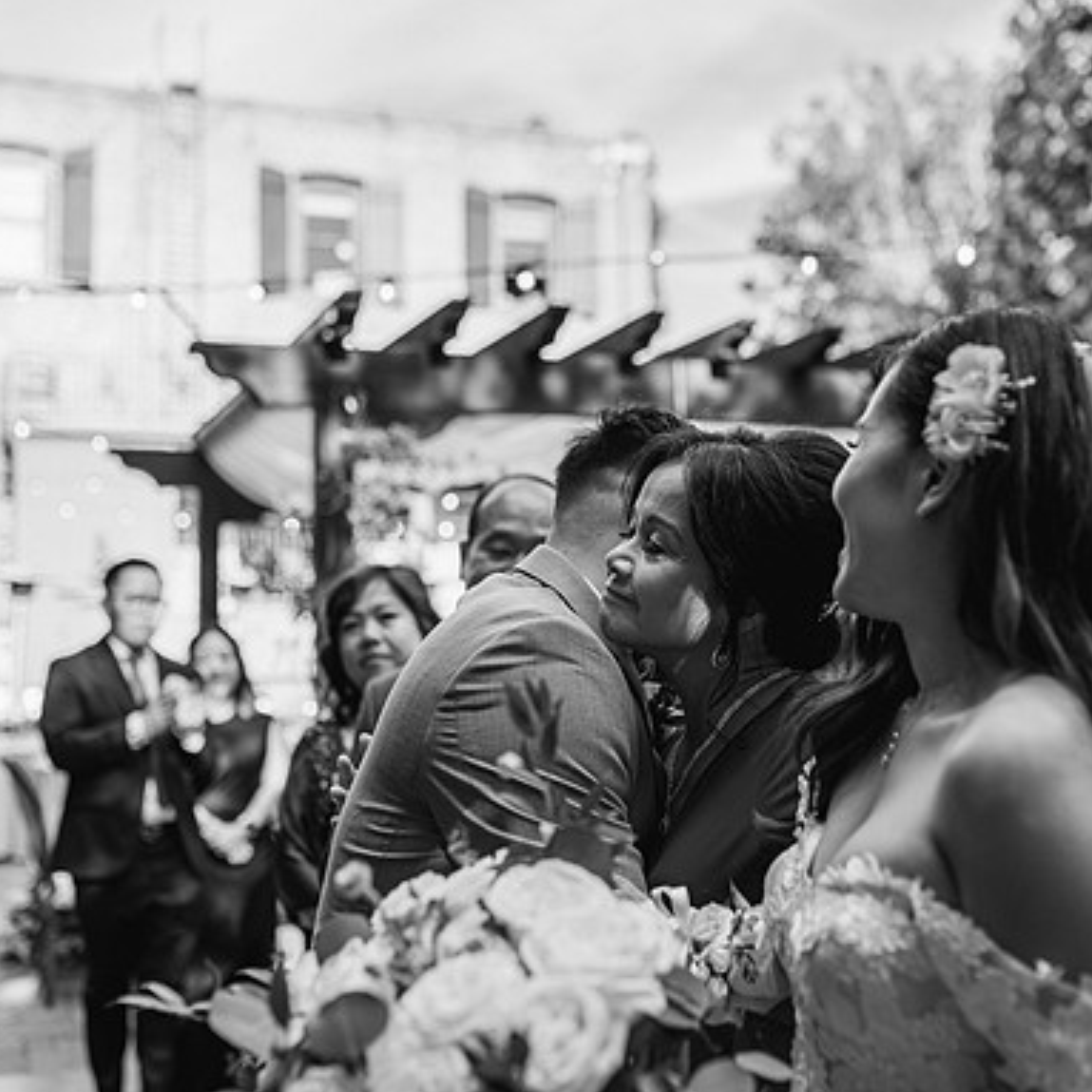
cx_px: 624
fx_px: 1606
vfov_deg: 37.6
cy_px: 547
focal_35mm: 45
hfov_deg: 37.5
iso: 100
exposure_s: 1/1600
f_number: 2.2
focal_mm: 35
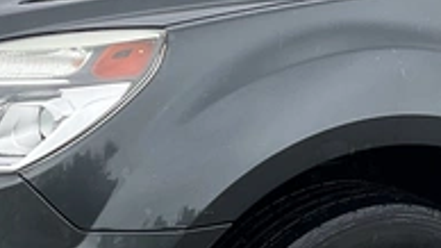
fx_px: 1426
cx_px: 482
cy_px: 33
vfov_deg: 9.9
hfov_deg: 17.0
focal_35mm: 122
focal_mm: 3
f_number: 1.8
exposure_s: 1/504
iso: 25
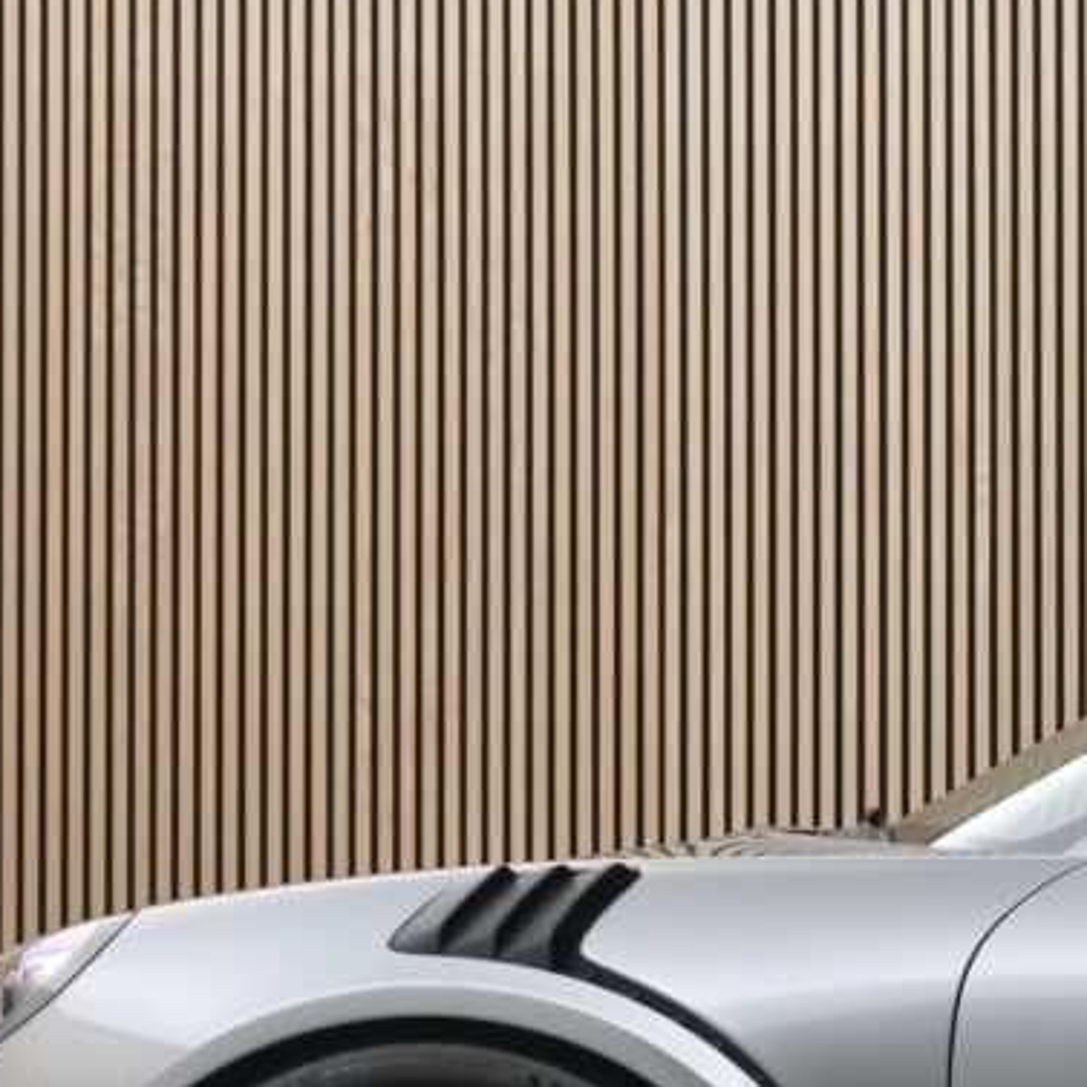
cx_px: 1716
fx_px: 5612
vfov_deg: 11.0
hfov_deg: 10.6
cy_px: 786
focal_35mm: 158
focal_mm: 27.5
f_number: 4.5
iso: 500
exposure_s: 1/40
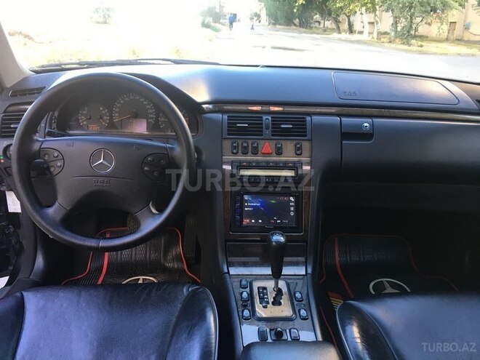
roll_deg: -3.0
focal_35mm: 29
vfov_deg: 48.2
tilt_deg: -21.7
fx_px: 402
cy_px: 180
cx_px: 240
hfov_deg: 61.7
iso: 25
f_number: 2.2
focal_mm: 4.15
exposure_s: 1/33
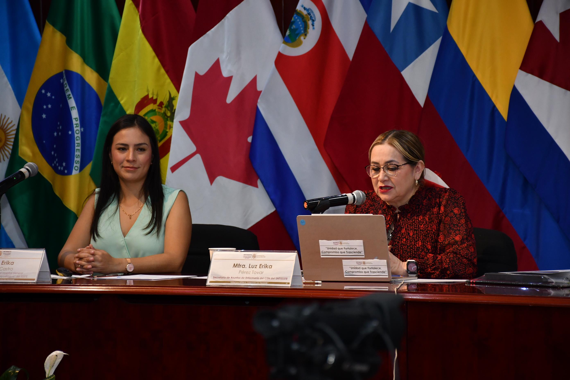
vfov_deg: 9.7
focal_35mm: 142
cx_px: 285
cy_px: 190
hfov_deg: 14.4
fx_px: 2248
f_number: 5.6
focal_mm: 95
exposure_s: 1/100
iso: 1000
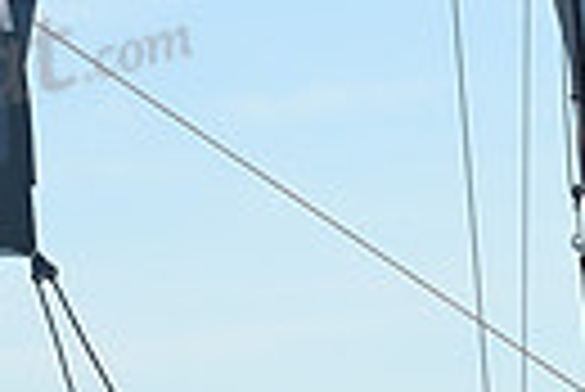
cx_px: 428
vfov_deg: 4.4
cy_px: 692
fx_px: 5092
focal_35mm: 313
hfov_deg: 6.6
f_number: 8
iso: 320
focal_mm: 70
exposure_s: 1/1000
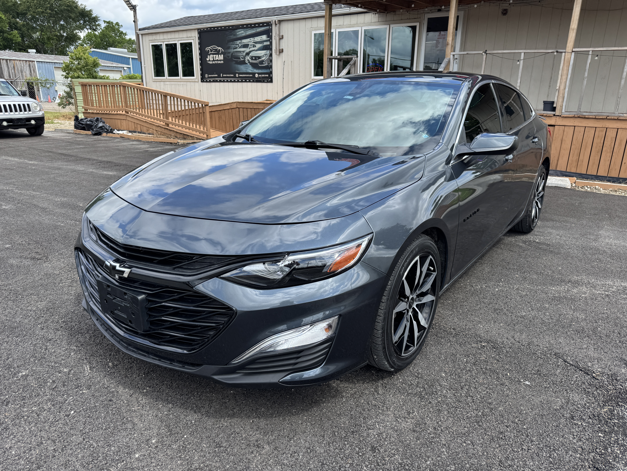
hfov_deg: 71.6
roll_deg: -0.8
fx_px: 435
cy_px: 236
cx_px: 314
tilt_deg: -18.3
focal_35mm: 24
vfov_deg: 56.8
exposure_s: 1/1678
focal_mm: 6.76
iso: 80
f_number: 1.78
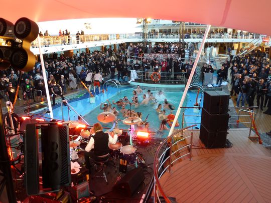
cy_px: 102
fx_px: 227
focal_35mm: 29
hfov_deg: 61.7
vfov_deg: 48.2
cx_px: 136
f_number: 3.4
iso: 160
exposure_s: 1/30
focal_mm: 4.7
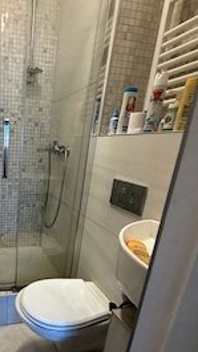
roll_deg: -3.2
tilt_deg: -22.1
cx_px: 15
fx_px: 215
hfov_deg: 44.4
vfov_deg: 77.6
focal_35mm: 23
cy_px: 215
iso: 250
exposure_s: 1/50
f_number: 2.2
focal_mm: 2.22
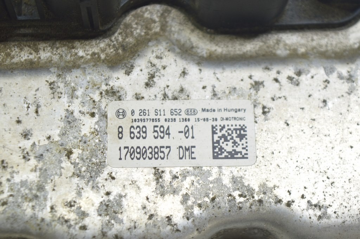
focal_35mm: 82
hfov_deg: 24.6
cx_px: 180
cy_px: 120
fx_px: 824
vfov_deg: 16.5
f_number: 5.6
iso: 400
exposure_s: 1/20
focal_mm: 55
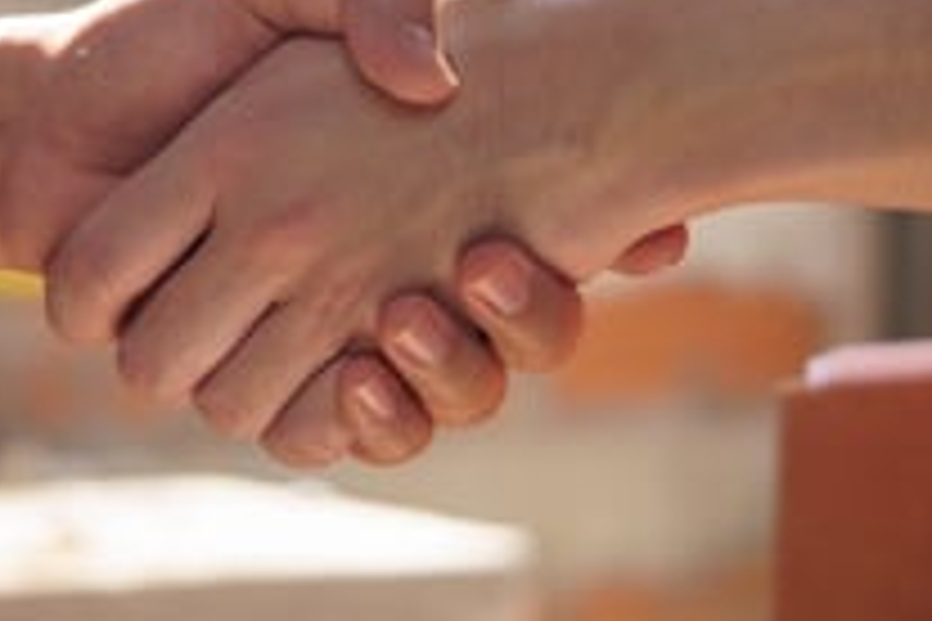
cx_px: 216
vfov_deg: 9.2
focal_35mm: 150
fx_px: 3879
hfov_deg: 13.6
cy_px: 227
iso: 100
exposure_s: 1/640
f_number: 1.2
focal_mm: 27
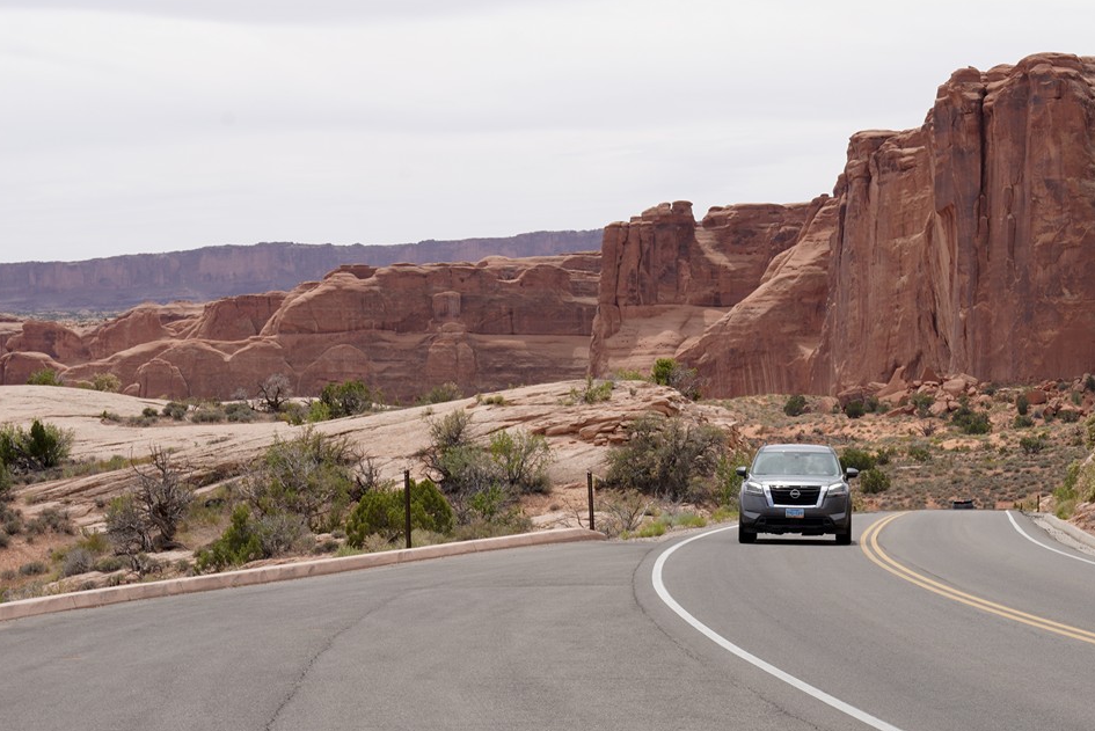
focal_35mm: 110
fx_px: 3347
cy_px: 399
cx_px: 813
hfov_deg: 18.5
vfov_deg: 12.5
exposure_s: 1/100
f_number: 14
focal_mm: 52
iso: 100
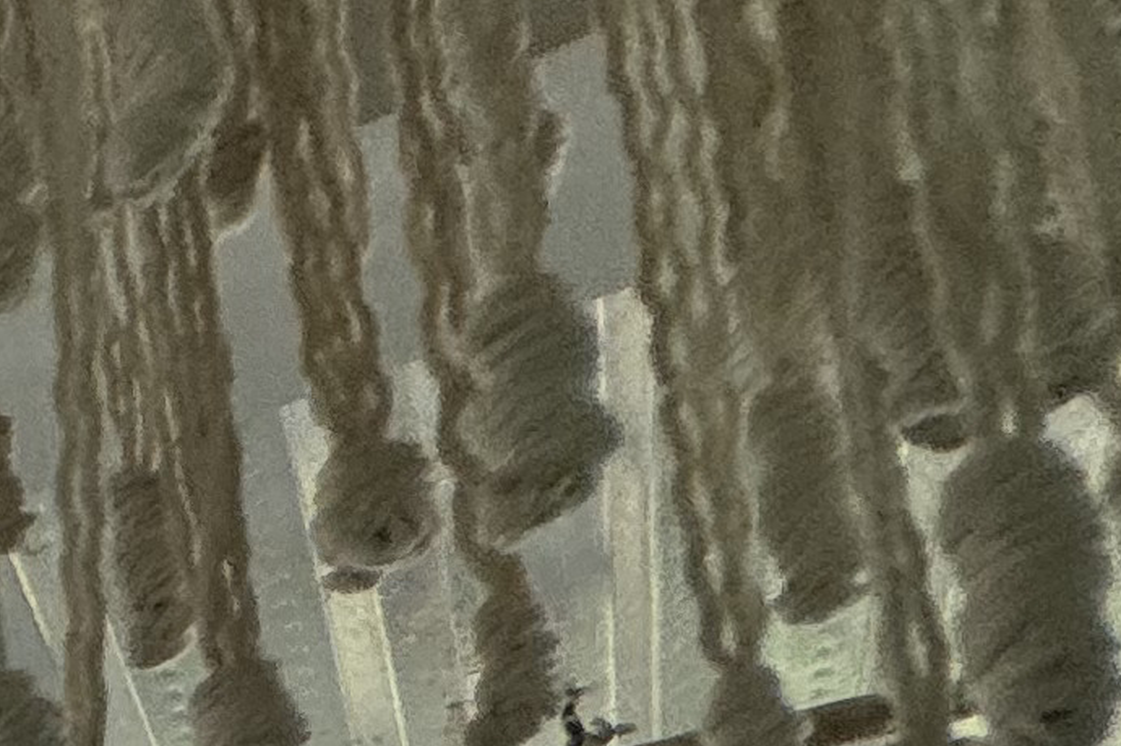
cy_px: 1722
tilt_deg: +8.2
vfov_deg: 12.8
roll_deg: +0.3
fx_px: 2645
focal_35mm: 85
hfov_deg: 12.1
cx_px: -2102
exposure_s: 1/141
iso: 40
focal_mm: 2.22
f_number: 2.2
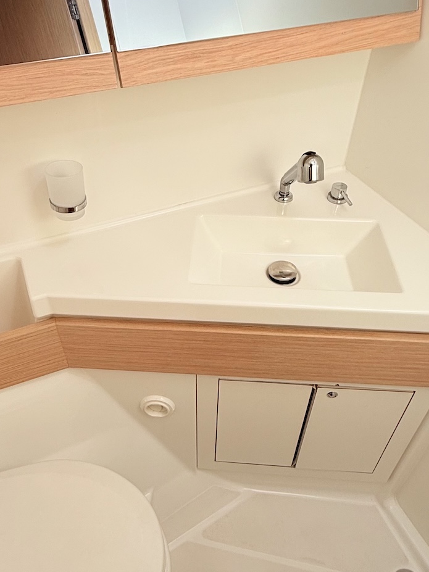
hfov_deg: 48.1
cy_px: 290
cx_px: 193
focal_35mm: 29
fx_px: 479
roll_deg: -0.1
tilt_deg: -43.2
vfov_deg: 61.7
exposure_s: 1/99
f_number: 2.2
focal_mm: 2.22
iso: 50
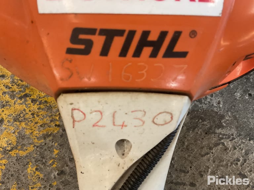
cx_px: 127
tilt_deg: -85.7
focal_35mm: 29
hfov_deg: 61.7
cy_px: 95
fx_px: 213
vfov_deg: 48.2
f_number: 1.8
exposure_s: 1/33
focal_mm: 3
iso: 320
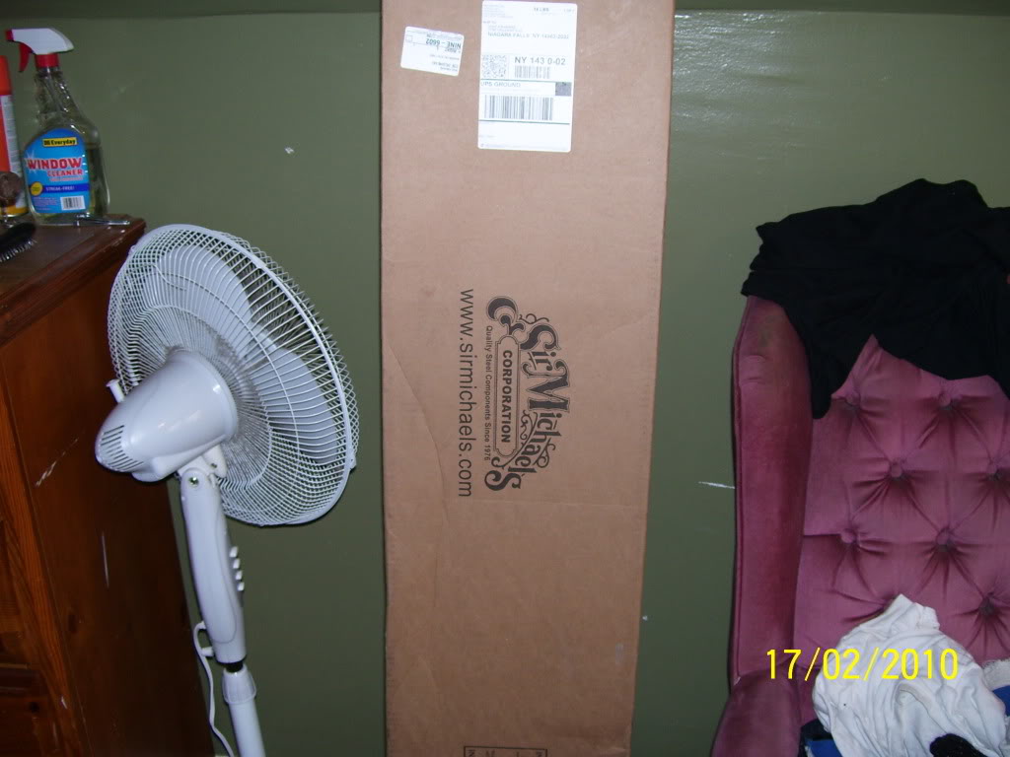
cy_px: 378
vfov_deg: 38.7
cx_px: 505
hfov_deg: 50.1
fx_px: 1080
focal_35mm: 37
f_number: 2.7
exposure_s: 1/60
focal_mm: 6
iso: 80
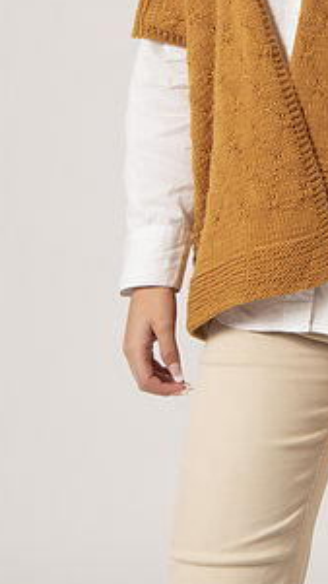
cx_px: 325
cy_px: 39
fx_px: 2137
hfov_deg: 8.7
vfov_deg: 15.4
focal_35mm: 138
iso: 160
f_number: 8
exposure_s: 1/160
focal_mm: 62
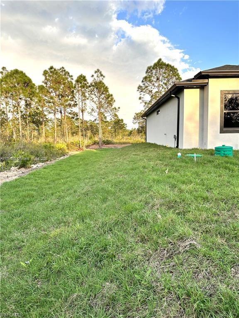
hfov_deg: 56.8
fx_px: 221
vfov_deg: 71.6
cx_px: 120
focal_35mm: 24
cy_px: 159
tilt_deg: -4.0
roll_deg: -0.1
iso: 80
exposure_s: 1/1272
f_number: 1.78
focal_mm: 6.86
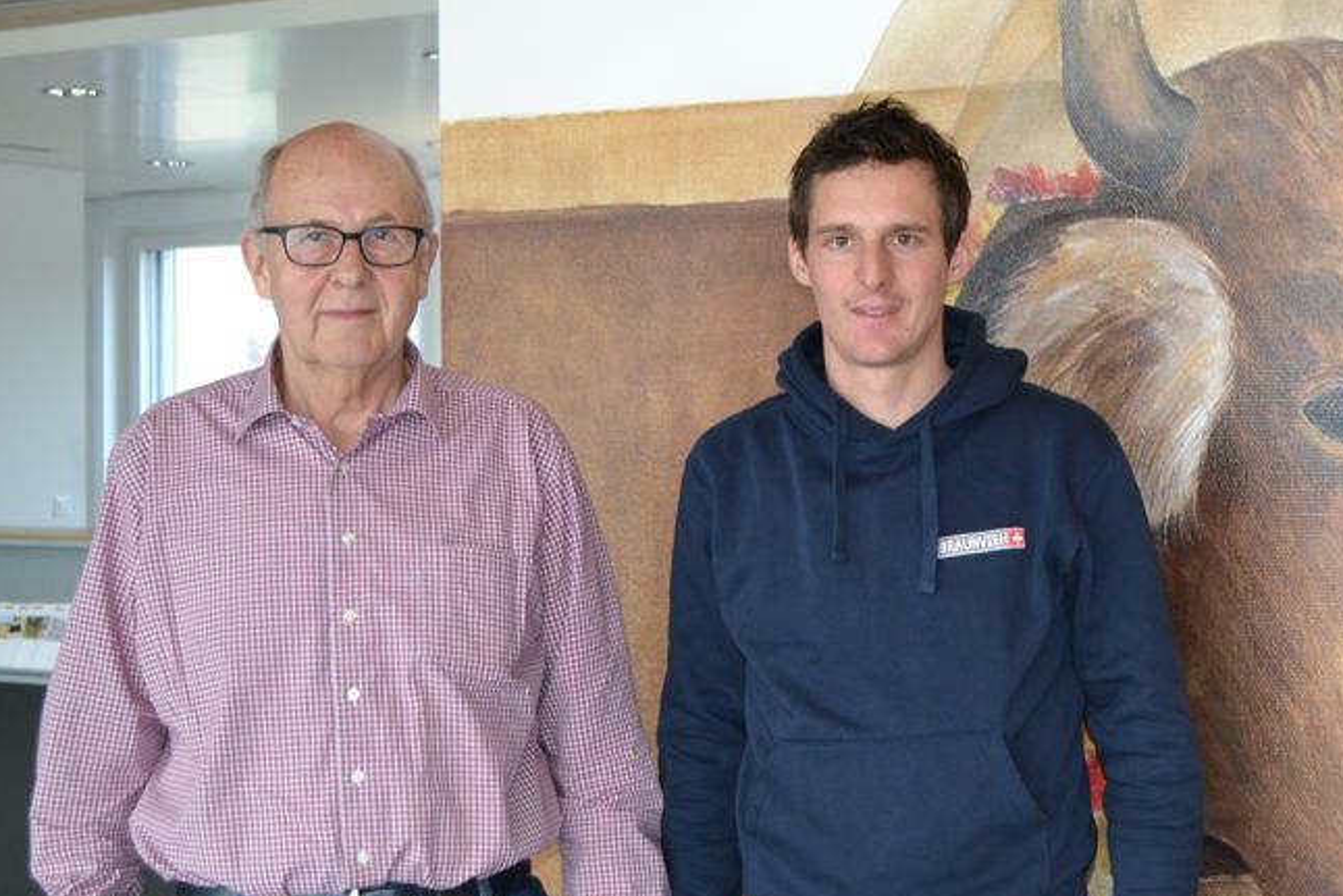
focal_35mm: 65
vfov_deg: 20.9
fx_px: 2425
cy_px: 390
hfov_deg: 30.5
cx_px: 998
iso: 900
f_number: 4.5
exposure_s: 1/60
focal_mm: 28
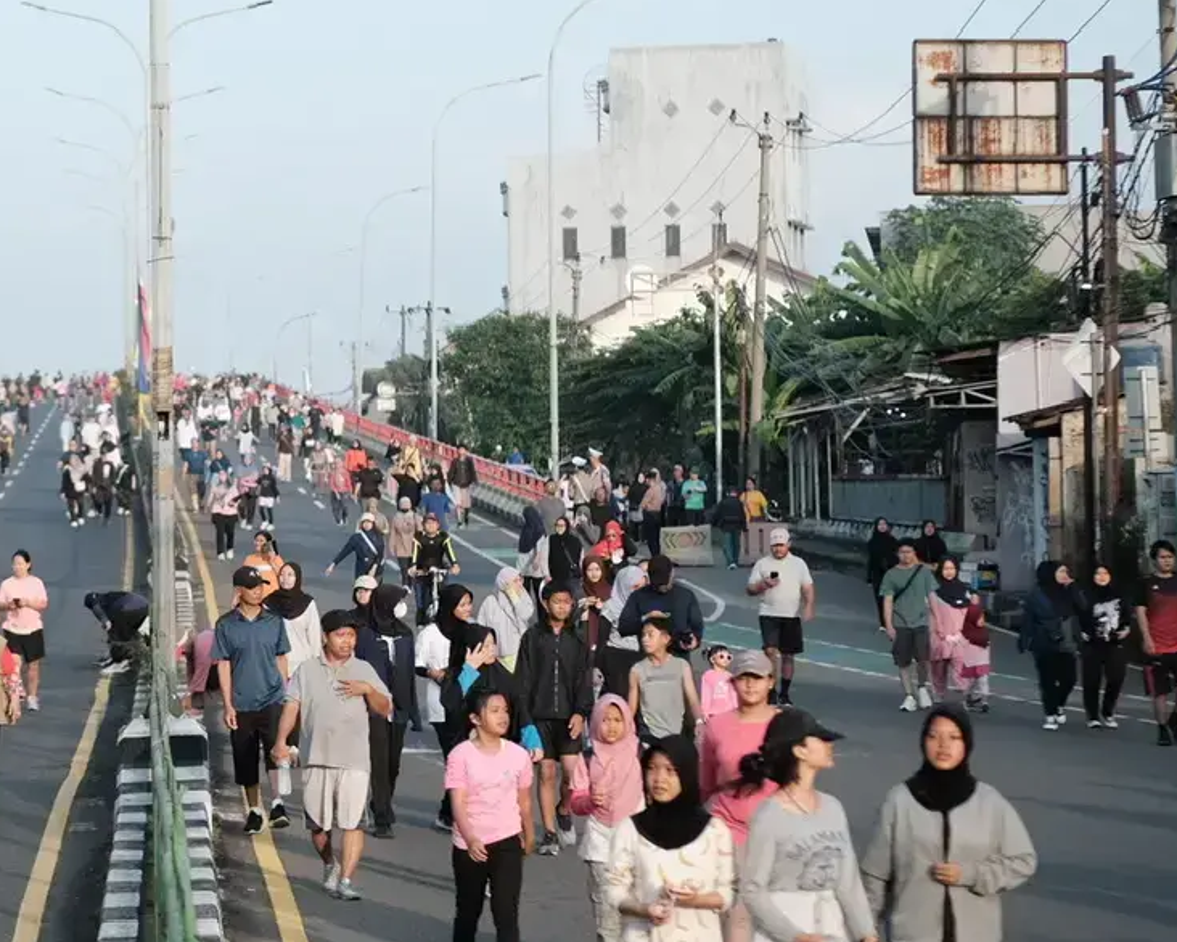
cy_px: 427
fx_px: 4286
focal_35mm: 123
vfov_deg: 12.5
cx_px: 153
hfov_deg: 15.5
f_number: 2
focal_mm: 50
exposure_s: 1/2900
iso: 320
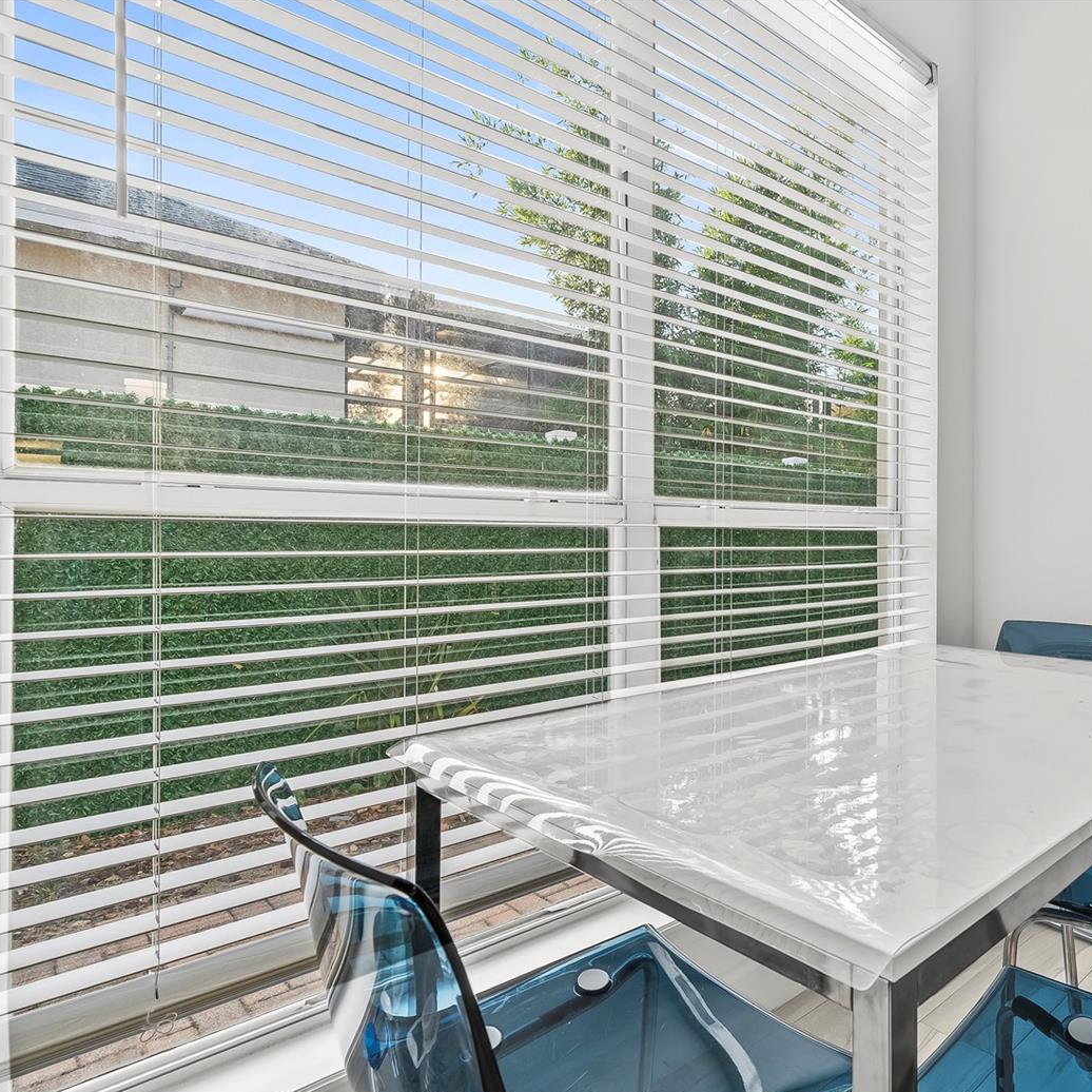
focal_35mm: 21
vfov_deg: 72.1
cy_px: 558
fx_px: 749
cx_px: 819
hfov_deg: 67.6
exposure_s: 1/6
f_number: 8
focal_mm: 16
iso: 100
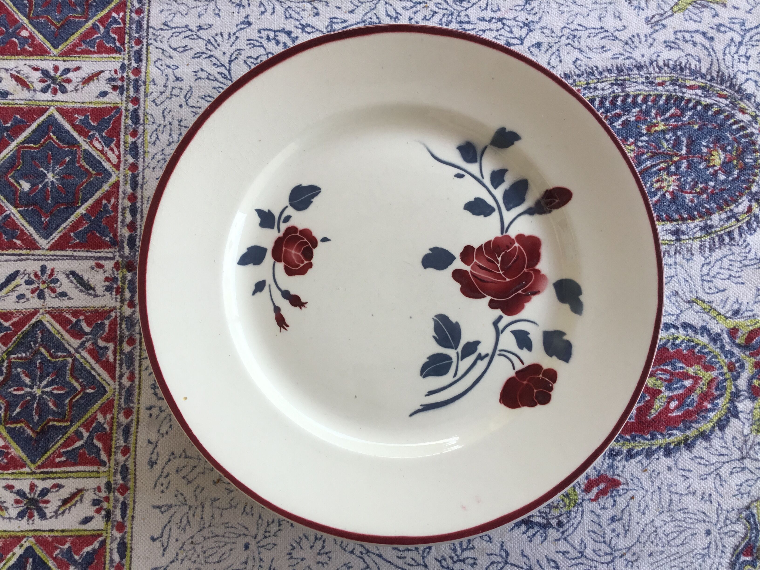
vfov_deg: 45.4
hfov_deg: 58.4
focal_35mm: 31
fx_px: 681
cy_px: 285
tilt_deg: -79.9
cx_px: 380
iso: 25
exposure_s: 1/100
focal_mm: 3.3
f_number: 2.4
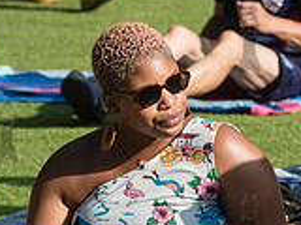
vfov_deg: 3.5
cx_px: 338
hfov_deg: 4.7
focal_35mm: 422
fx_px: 3669
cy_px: 199
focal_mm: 92
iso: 250
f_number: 4.5
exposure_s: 1/1600
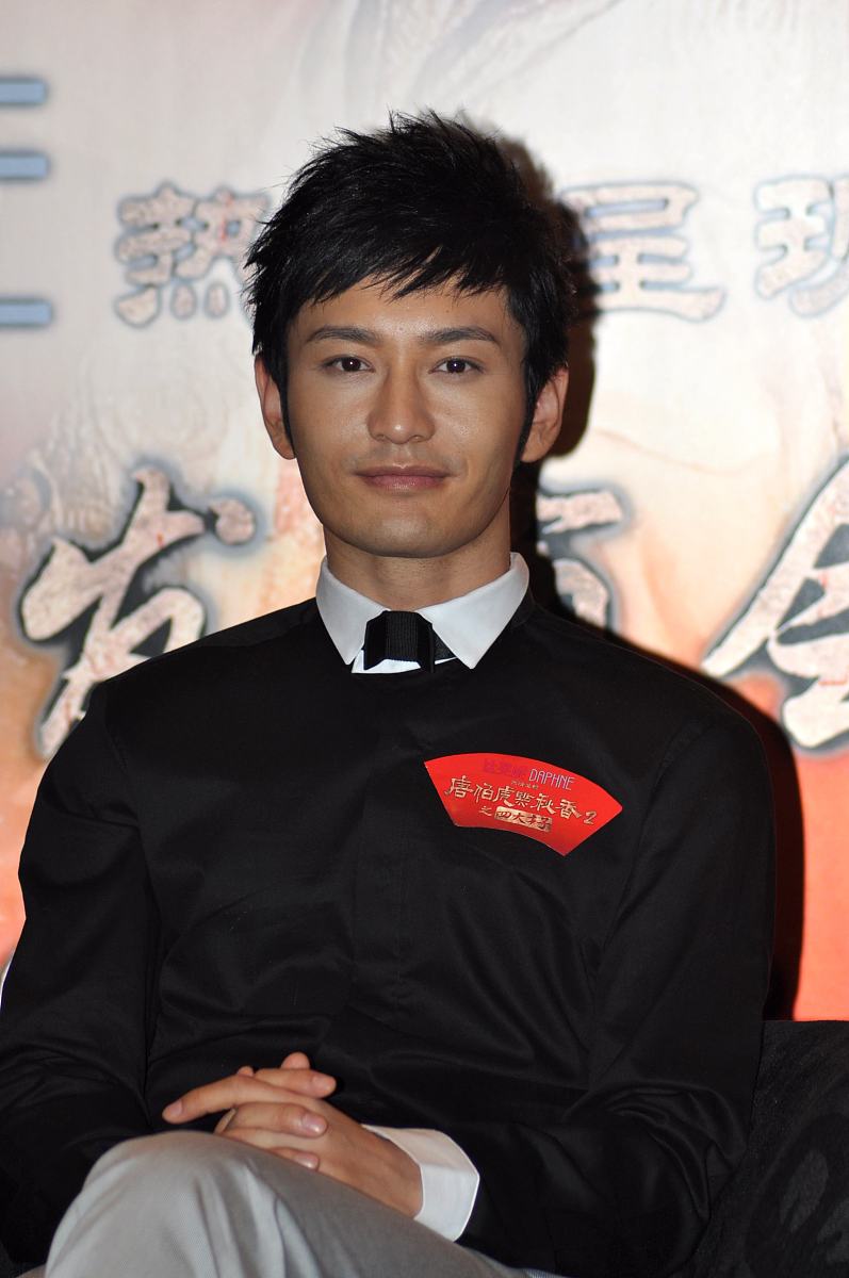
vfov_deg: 6.5
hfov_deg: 4.4
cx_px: 424
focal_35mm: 315
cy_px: 639
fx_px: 11171
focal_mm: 210
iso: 250
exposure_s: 1/100
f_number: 6.3
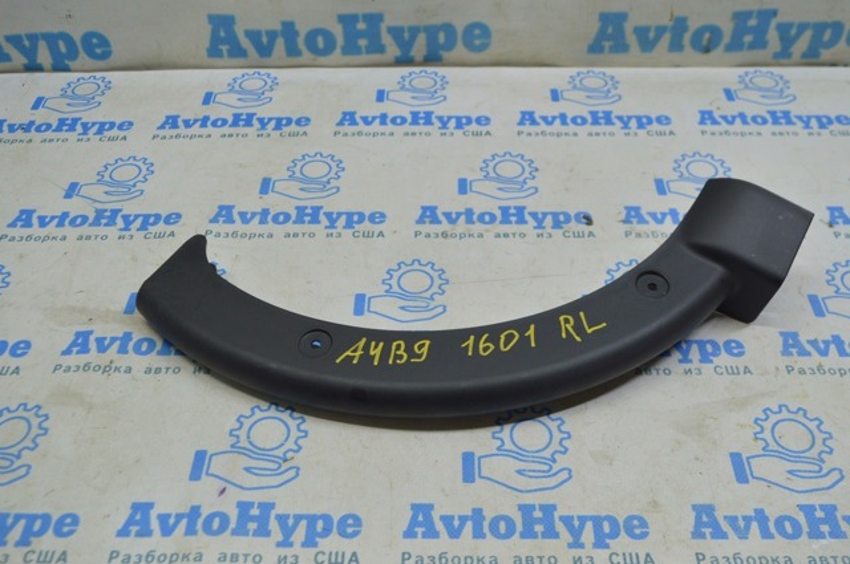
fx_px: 849
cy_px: 282
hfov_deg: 53.2
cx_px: 425
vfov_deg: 36.8
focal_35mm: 36
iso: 400
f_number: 5.6
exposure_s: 1/40
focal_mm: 24
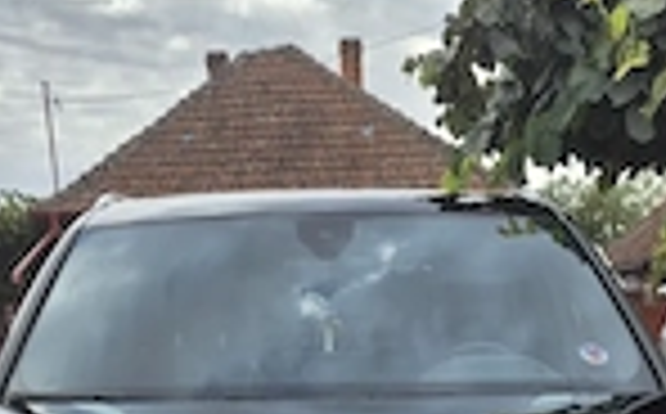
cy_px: 842
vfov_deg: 15.5
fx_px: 1196
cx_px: 364
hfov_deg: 31.1
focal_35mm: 66
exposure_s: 1/667
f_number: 1.8
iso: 25
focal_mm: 5.4
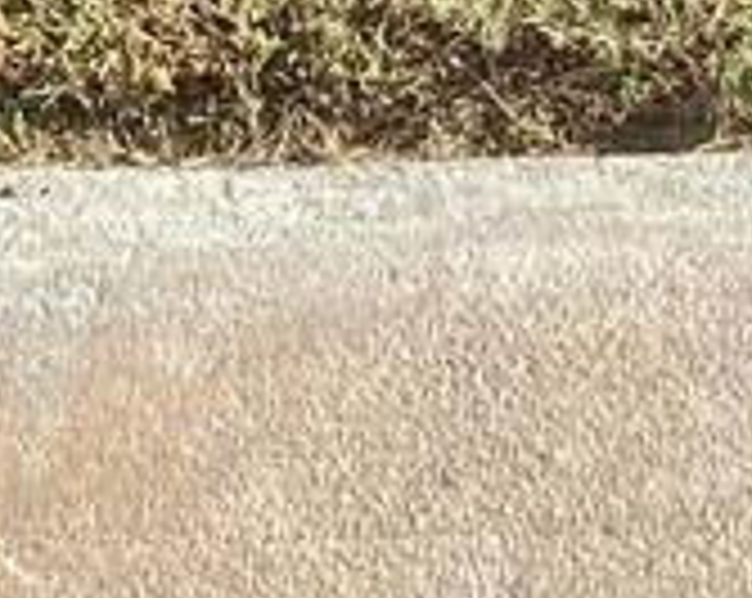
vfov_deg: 7.6
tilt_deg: -35.4
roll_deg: +0.3
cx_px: 811
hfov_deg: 10.3
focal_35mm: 186
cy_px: -935
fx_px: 4132
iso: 25
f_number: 2.4
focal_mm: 3.3
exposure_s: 1/599
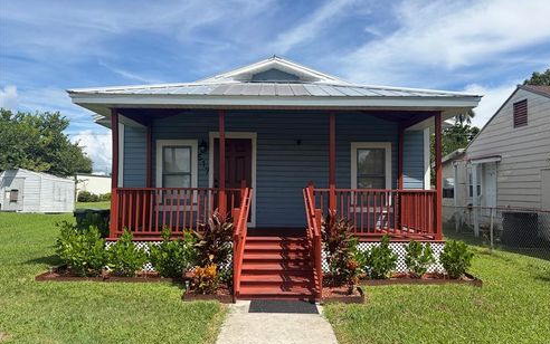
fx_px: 420
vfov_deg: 44.6
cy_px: 183
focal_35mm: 28
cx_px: 278
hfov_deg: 66.4
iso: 50
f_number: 1.6
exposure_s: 1/3125
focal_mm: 5.96
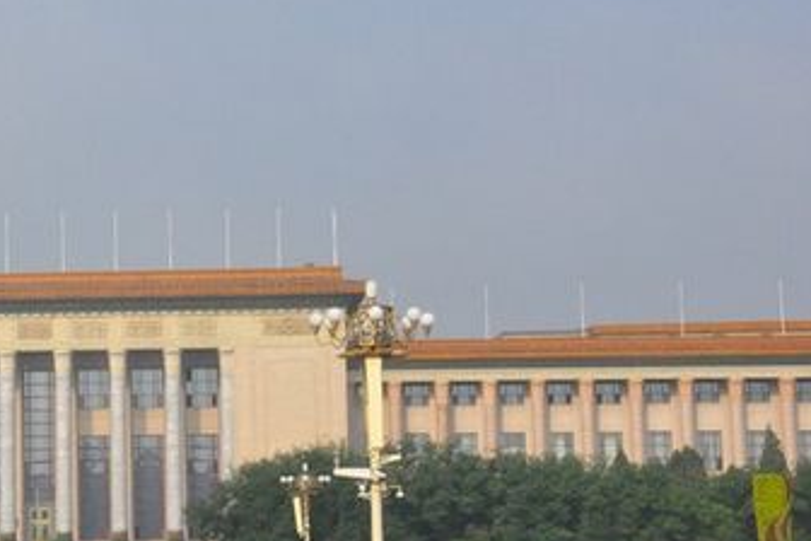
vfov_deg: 12.8
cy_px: 274
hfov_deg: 18.8
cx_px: 92
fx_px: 2410
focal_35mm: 107
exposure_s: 1/500
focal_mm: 40
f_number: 22
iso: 1600
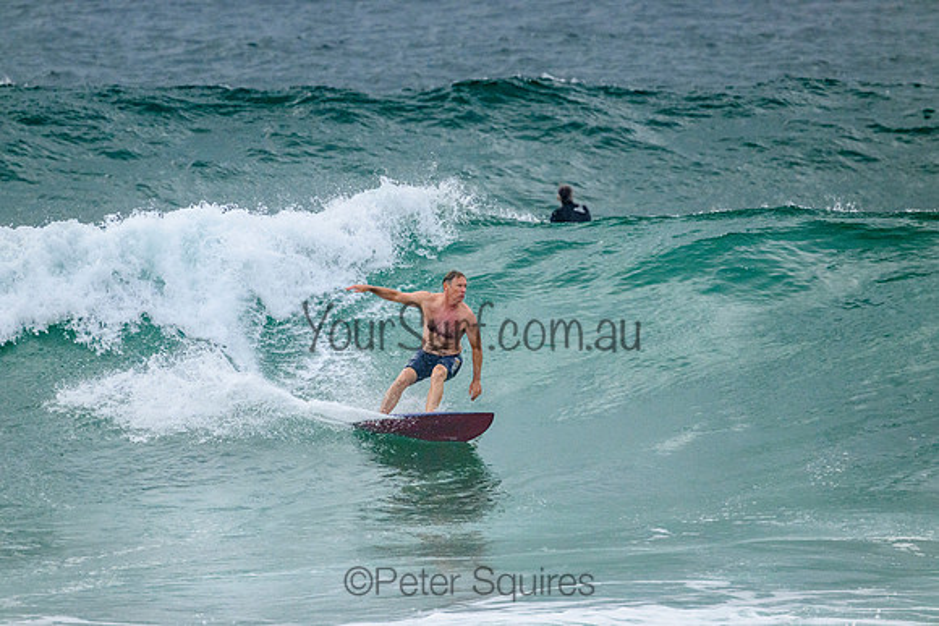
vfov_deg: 1.7
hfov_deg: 2.5
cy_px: 320
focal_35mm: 817
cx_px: 460
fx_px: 21311
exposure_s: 1/2000
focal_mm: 800
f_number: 11
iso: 2500
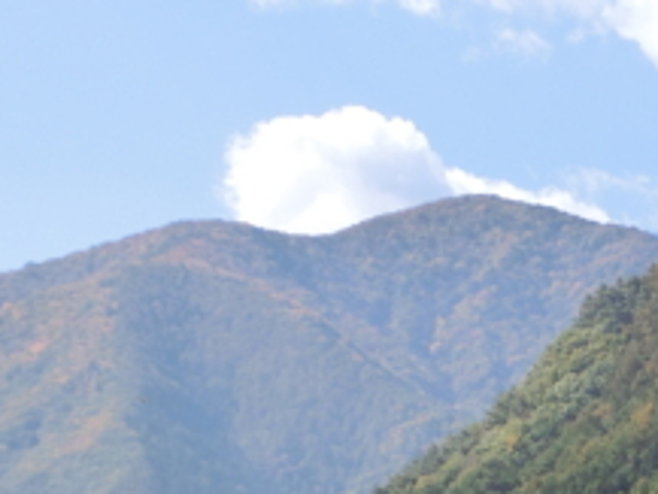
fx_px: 2739
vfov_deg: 10.1
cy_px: 646
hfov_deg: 12.9
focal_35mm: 144
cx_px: 1022
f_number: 4.1
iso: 80
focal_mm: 6.9
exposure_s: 1/500
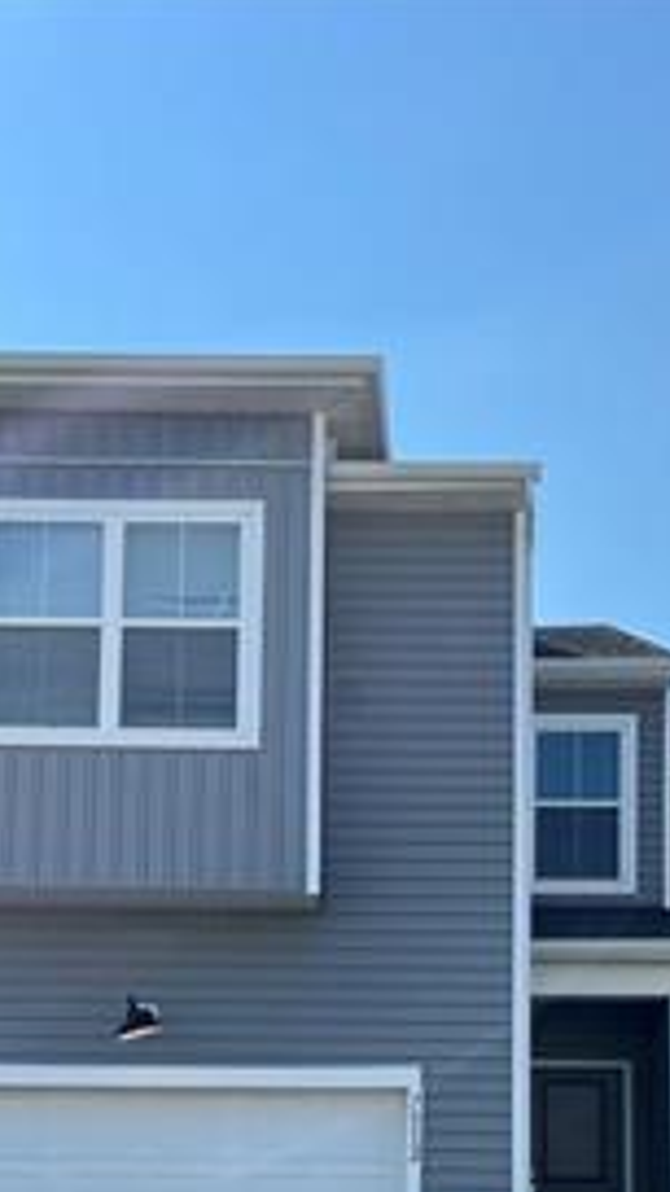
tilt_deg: +6.9
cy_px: 1039
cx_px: 425
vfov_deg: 38.9
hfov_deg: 23.9
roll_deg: +0.0
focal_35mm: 50
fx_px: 1579
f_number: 1.5
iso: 50
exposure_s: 1/3704
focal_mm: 5.7
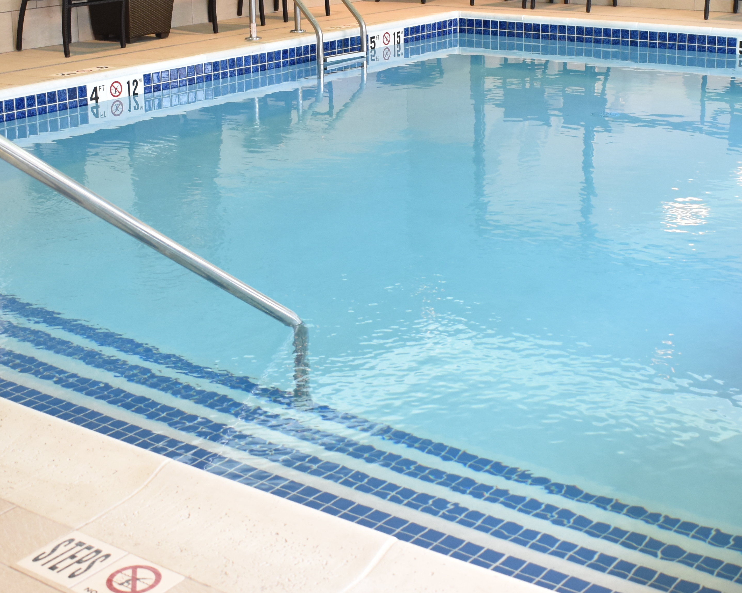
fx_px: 1296
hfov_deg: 32.0
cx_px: 358
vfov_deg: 25.5
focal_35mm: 59
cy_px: 151
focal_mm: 20
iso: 800
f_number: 4.5
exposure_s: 1/80
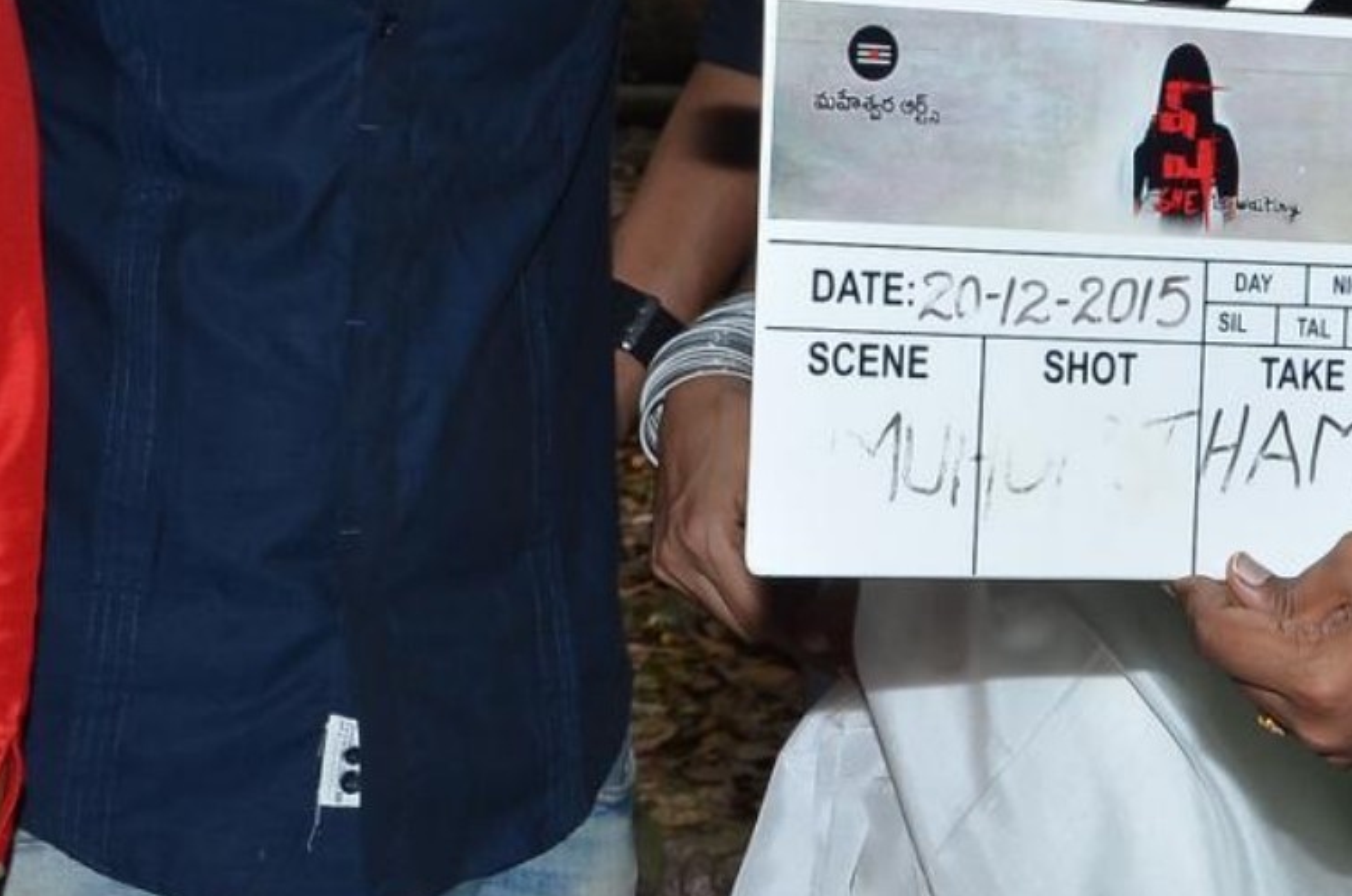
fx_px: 4424
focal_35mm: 118
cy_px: 148
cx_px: 756
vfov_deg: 11.5
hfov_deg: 17.4
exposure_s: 1/125
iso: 250
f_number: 8
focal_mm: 26
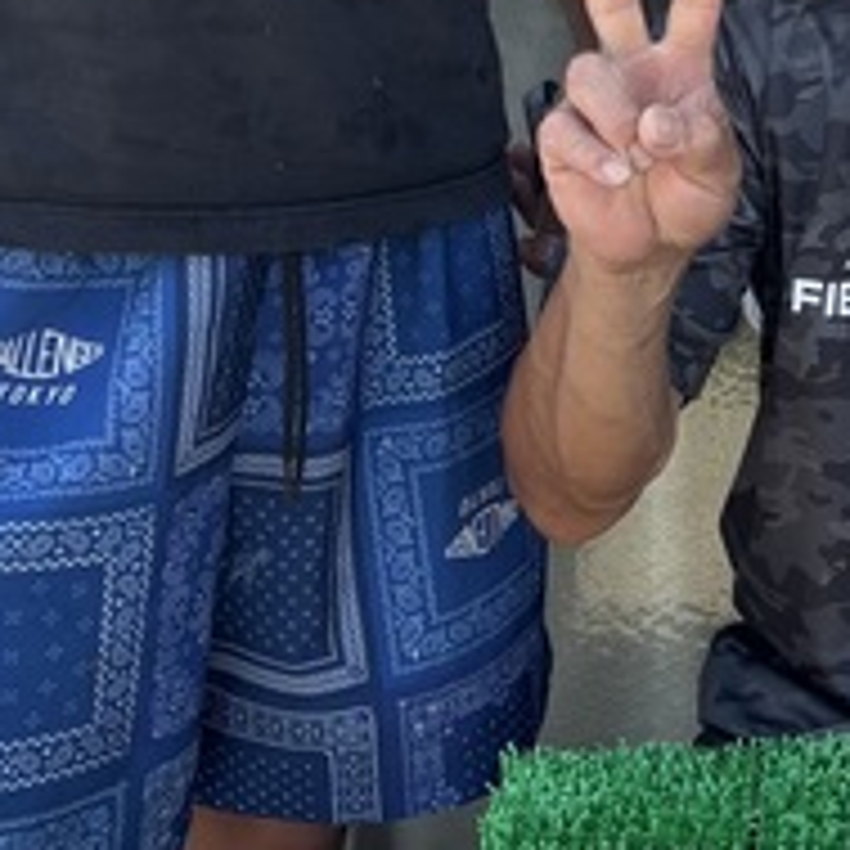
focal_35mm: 104
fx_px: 2889
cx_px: 1111
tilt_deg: -4.2
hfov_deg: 15.9
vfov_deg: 16.1
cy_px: -162
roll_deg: -1.5
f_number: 1.6
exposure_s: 1/490
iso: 50
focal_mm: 5.96
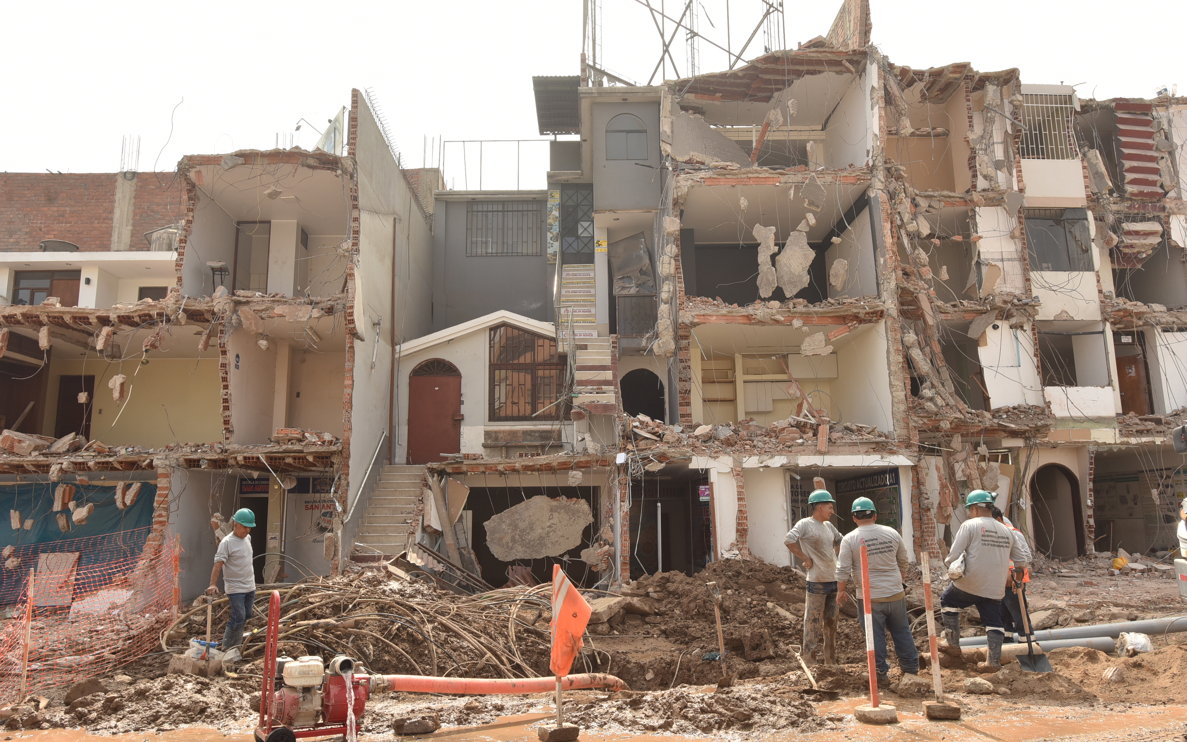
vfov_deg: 47.6
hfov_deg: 70.4
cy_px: 367
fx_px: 841
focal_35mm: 26
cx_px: 597
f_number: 13
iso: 400
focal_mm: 25
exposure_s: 1/320
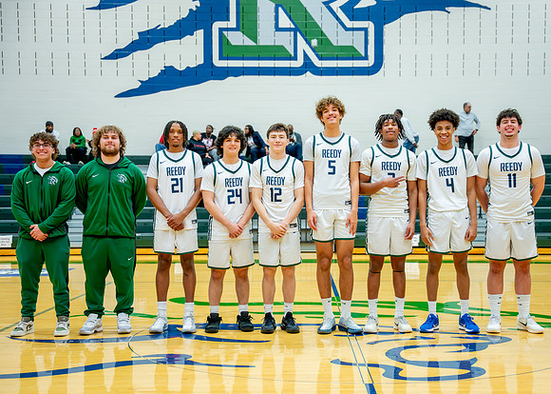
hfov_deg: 36.7
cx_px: 299
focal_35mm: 53
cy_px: 206
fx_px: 831
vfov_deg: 26.6
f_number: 2.8
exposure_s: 1/500
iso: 3200
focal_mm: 46.5
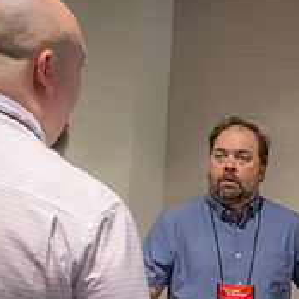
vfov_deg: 18.3
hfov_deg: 18.6
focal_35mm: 92
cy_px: 308
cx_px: 256
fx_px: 899
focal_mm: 32.5
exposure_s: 1/160
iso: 4000
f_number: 5
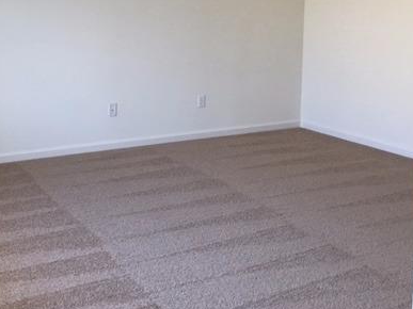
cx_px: 116
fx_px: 573
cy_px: 83
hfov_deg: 38.9
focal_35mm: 48
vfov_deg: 29.8
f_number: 2.2
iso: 40
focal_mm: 4.15
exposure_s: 1/30
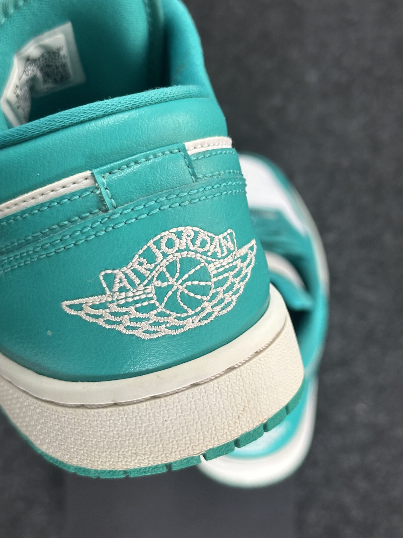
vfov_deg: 33.8
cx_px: 201
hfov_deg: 25.7
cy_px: 269
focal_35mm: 57
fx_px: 885
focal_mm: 6.86
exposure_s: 1/50
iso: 160
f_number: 1.78
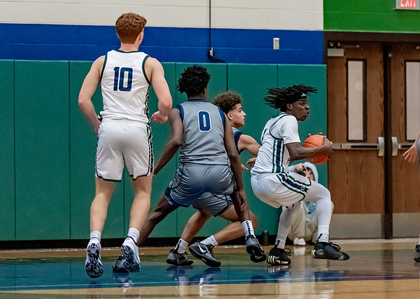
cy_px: 114
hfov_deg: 8.6
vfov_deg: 6.2
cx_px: 276
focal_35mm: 234
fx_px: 2789
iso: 2500
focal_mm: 127
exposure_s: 1/1000
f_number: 2.8
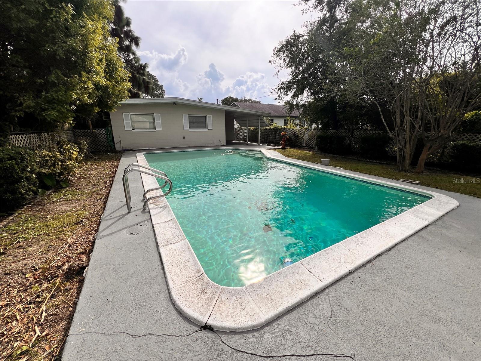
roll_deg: +0.4
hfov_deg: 106.2
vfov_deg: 89.9
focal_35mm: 13
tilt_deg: -14.2
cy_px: 180
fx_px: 181
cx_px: 240
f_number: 1.8
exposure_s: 1/1647
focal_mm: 1.57
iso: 32
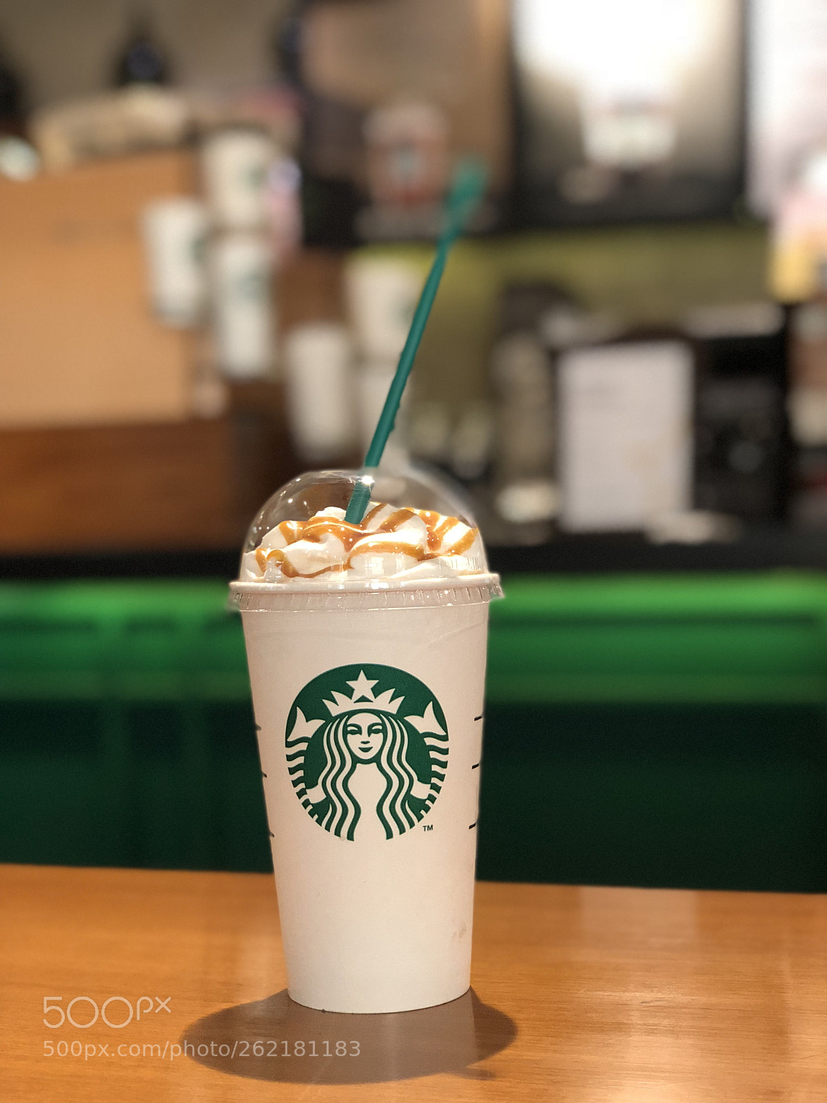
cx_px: 414
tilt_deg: +0.2
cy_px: 552
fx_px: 1656
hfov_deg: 28.0
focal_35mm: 52
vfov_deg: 36.8
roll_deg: +1.2
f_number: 2.4
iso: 160
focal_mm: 6
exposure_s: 1/25
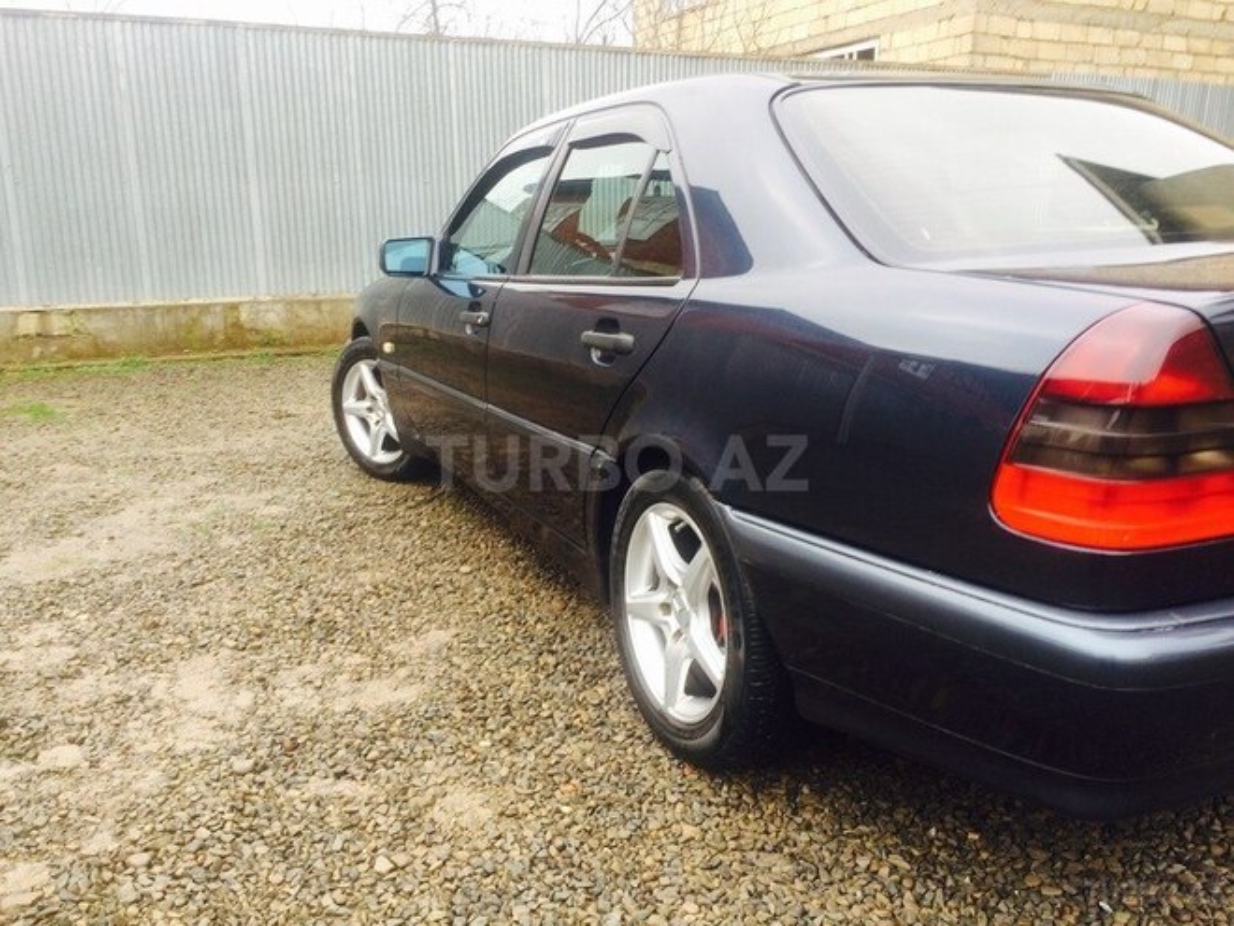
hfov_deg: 61.7
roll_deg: -0.7
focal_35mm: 29
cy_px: 463
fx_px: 1034
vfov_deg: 48.2
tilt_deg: -16.6
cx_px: 617
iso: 32
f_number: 2.2
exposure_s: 1/103
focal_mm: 4.15
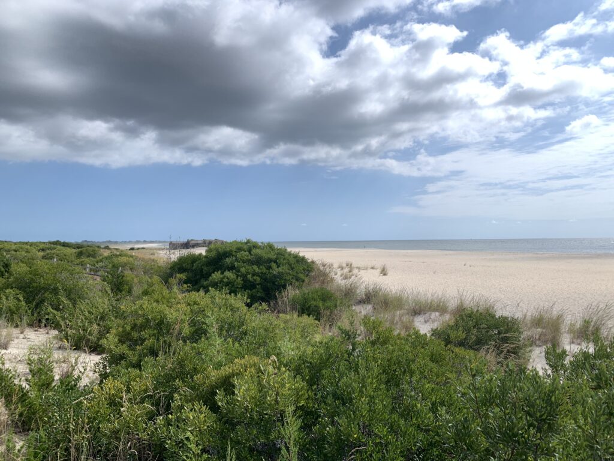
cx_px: 307
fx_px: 461
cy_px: 230
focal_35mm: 26
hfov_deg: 67.3
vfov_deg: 53.1
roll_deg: +1.3
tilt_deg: +1.6
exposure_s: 1/815
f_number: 1.8
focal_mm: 4.25
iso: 25
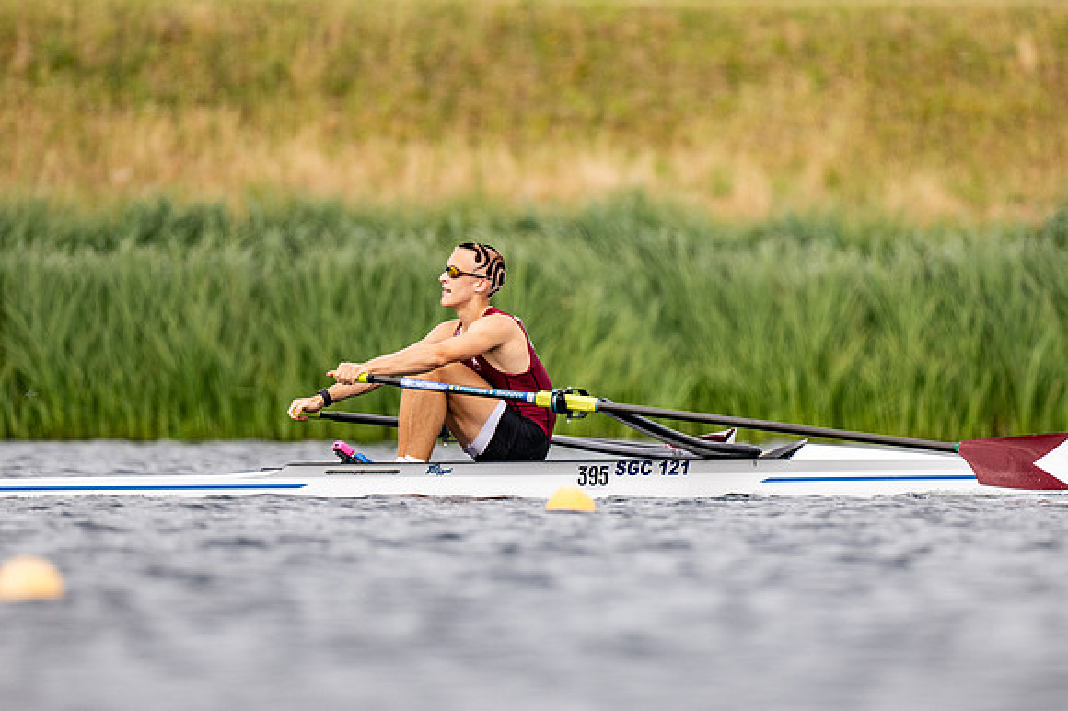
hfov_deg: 2.3
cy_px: 356
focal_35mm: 900
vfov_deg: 1.5
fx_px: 26684
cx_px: 534
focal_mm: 600
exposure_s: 1/2500
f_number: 4
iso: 320
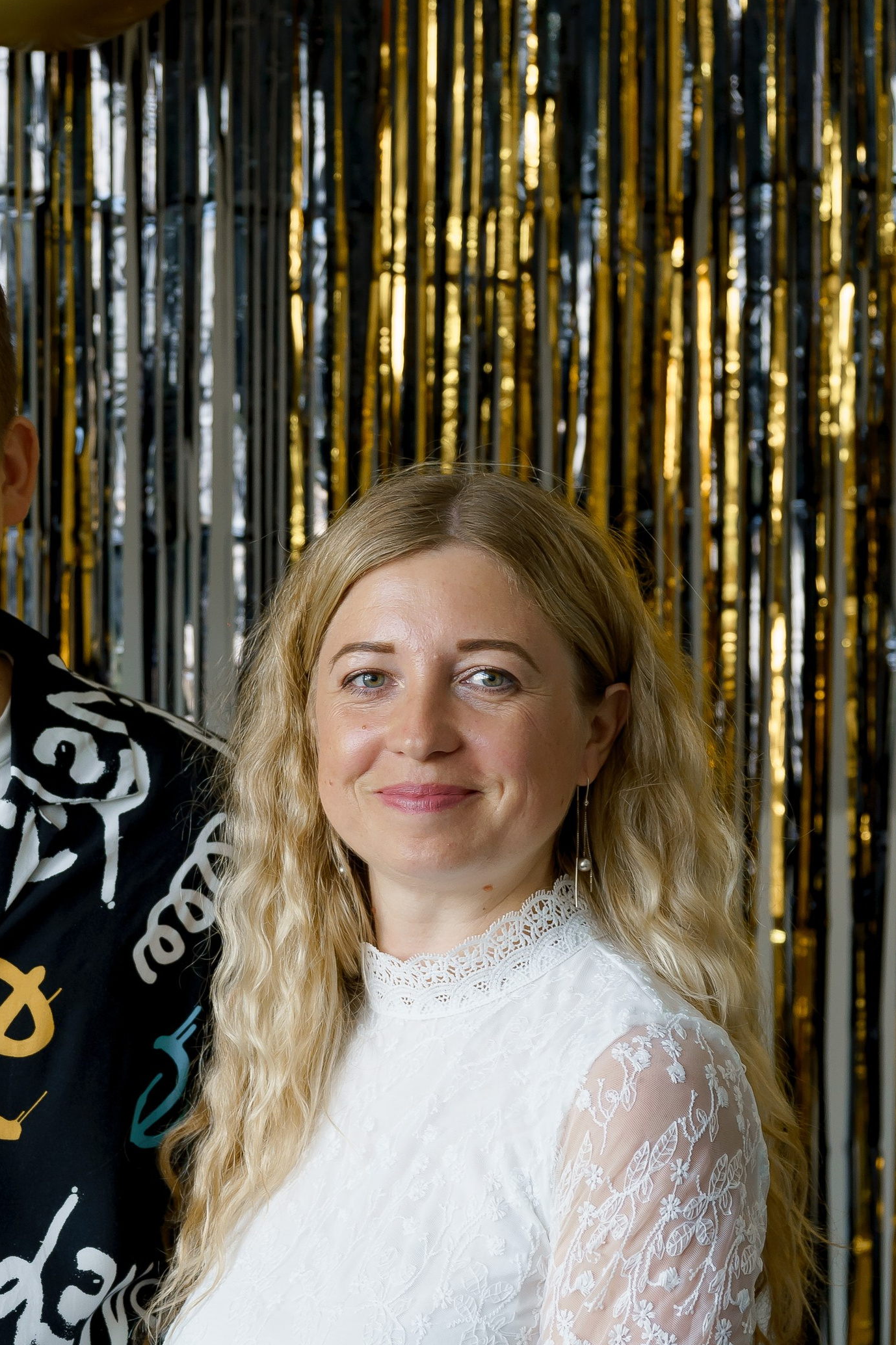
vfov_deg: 15.8
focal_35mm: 130
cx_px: 144
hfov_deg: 10.5
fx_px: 4855
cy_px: 831
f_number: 3.2
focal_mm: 70
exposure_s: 1/125
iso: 640
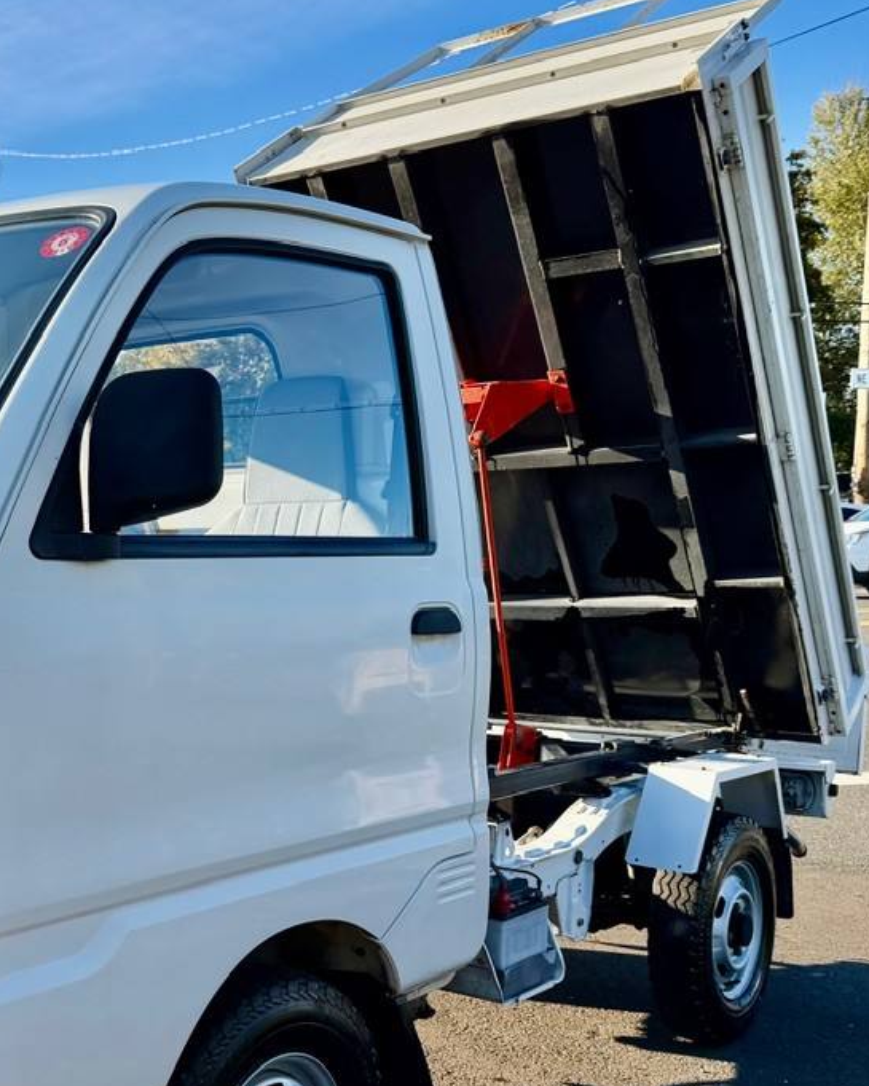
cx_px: 239
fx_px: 1414
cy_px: 649
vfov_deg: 41.8
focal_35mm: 44
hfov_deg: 33.6
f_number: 1.78
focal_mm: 6.76
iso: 80
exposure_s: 1/2801
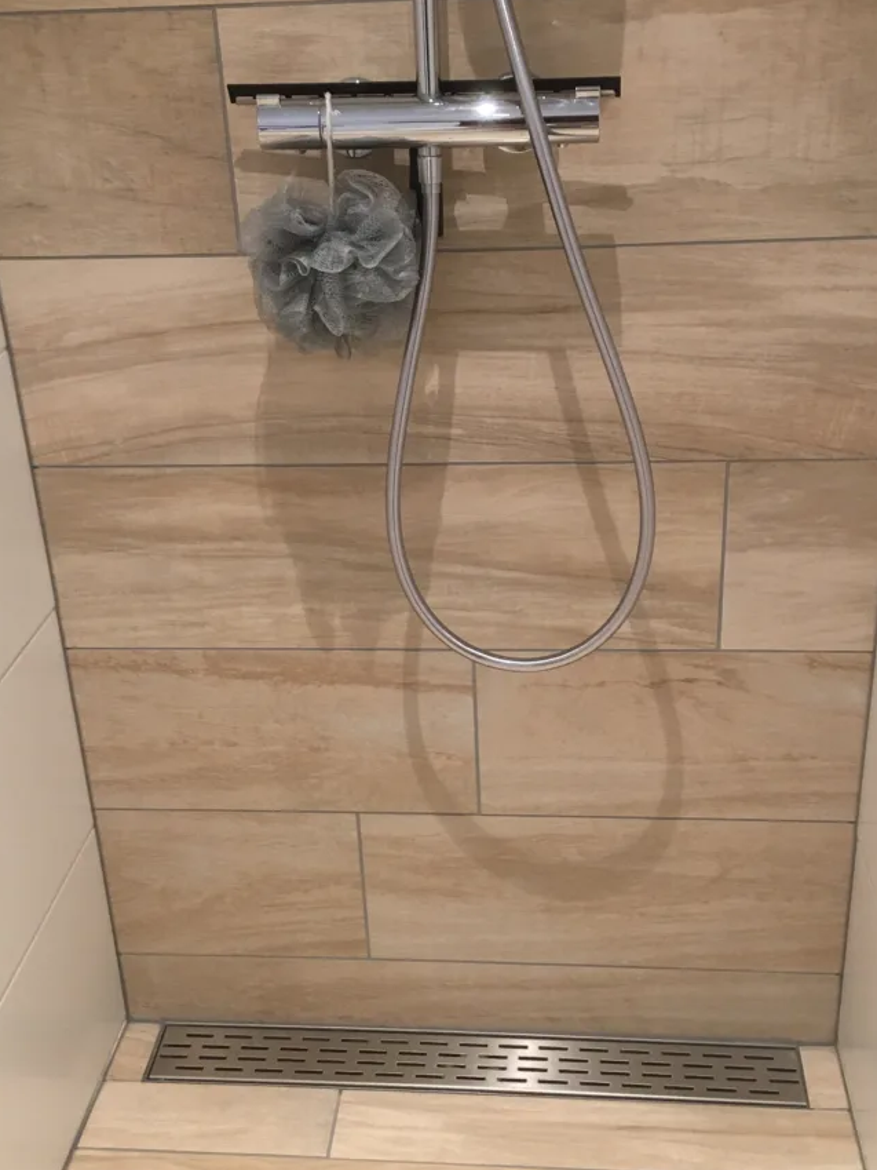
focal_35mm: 41
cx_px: 430
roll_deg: +2.7
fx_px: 1385
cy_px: 579
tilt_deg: -25.8
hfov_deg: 35.1
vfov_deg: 45.8
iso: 50
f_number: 2.2
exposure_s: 1/17
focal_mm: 4.15
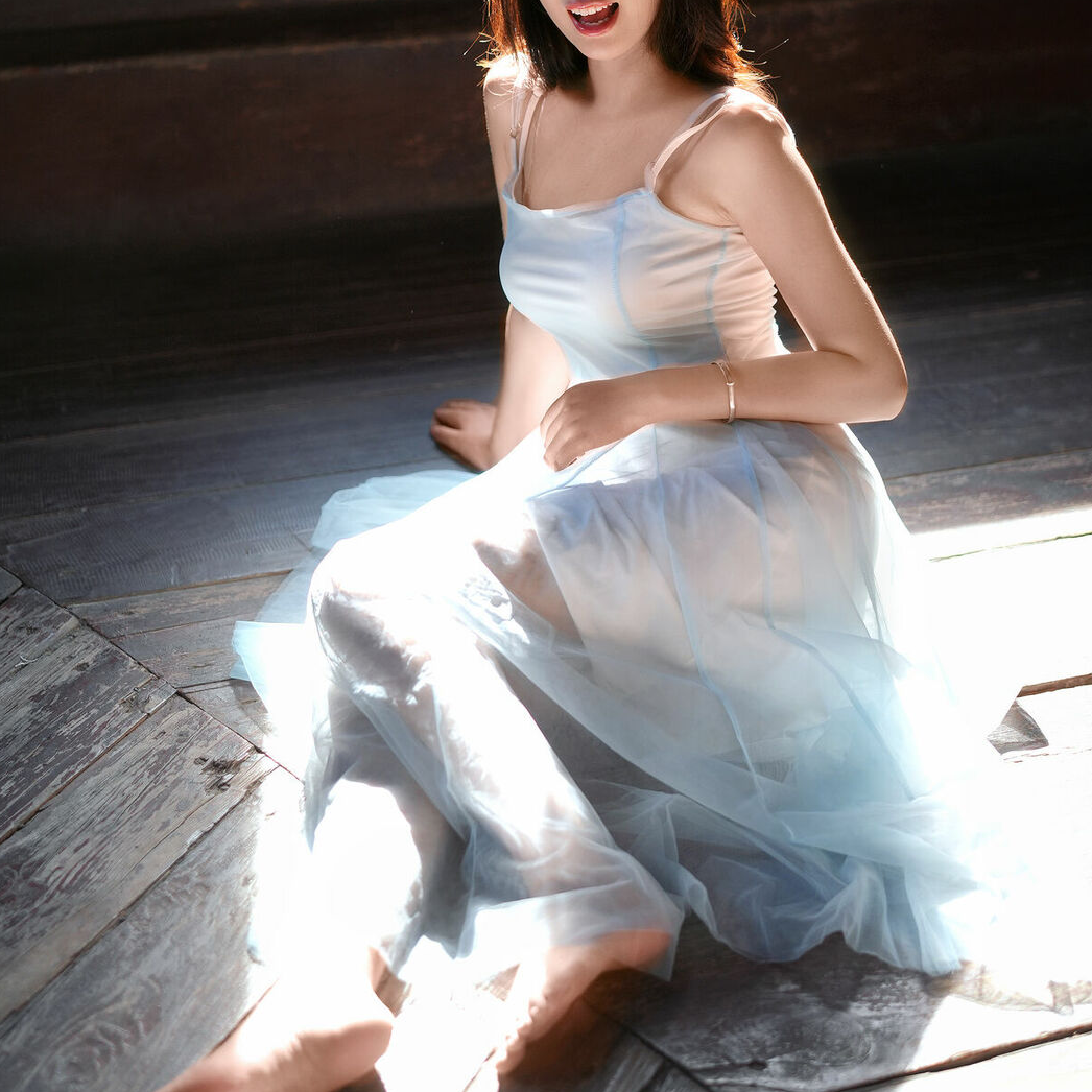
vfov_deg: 26.8
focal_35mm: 64
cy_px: 399
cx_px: 545
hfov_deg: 26.9
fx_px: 2284
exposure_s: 1/1600
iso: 400
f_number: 2
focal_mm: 50
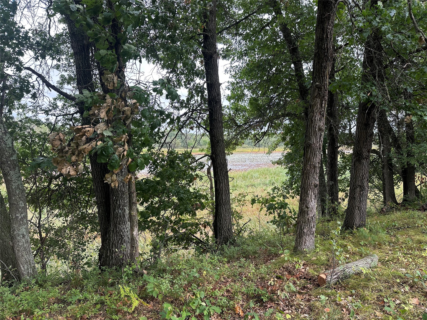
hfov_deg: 71.6
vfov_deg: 56.8
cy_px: 160
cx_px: 214
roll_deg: +0.3
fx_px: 296
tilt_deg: -4.6
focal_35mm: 24
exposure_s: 1/276
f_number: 1.78
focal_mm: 6.86
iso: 80
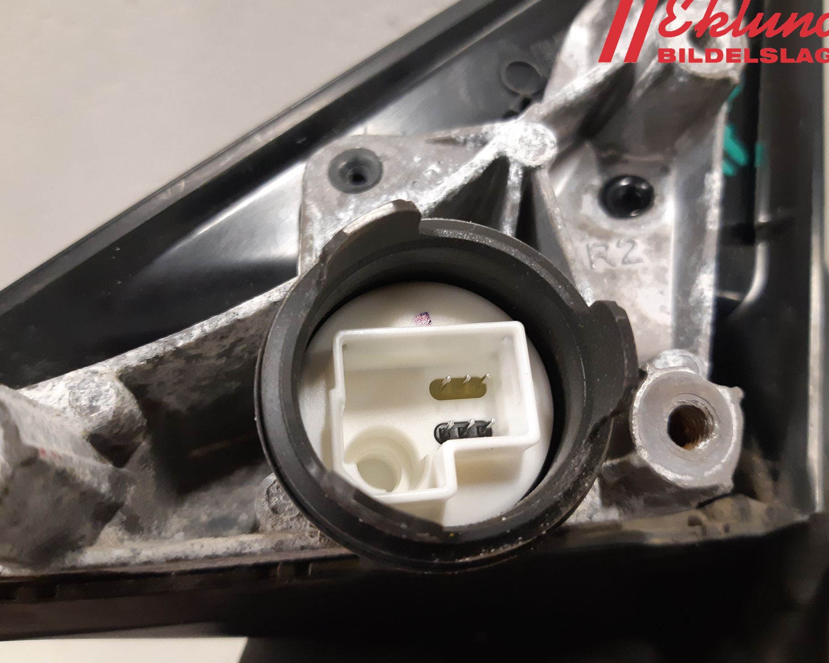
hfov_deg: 62.2
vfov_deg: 51.5
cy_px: 330
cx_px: 415
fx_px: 687
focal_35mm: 28
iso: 320
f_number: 1.7
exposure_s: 1/50
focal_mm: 3.93
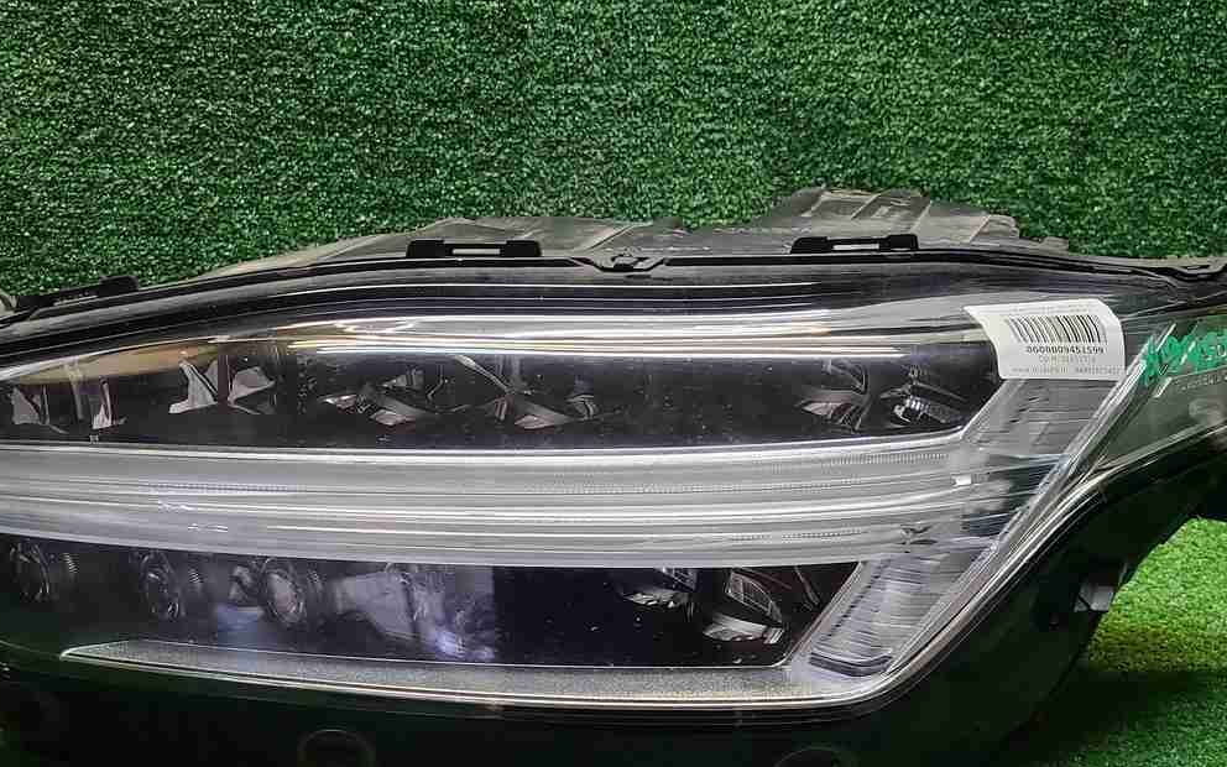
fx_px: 1338
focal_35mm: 40
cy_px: 508
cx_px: 614
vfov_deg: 31.7
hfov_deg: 49.3
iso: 98
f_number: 1.8
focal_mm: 5.4
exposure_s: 1/50
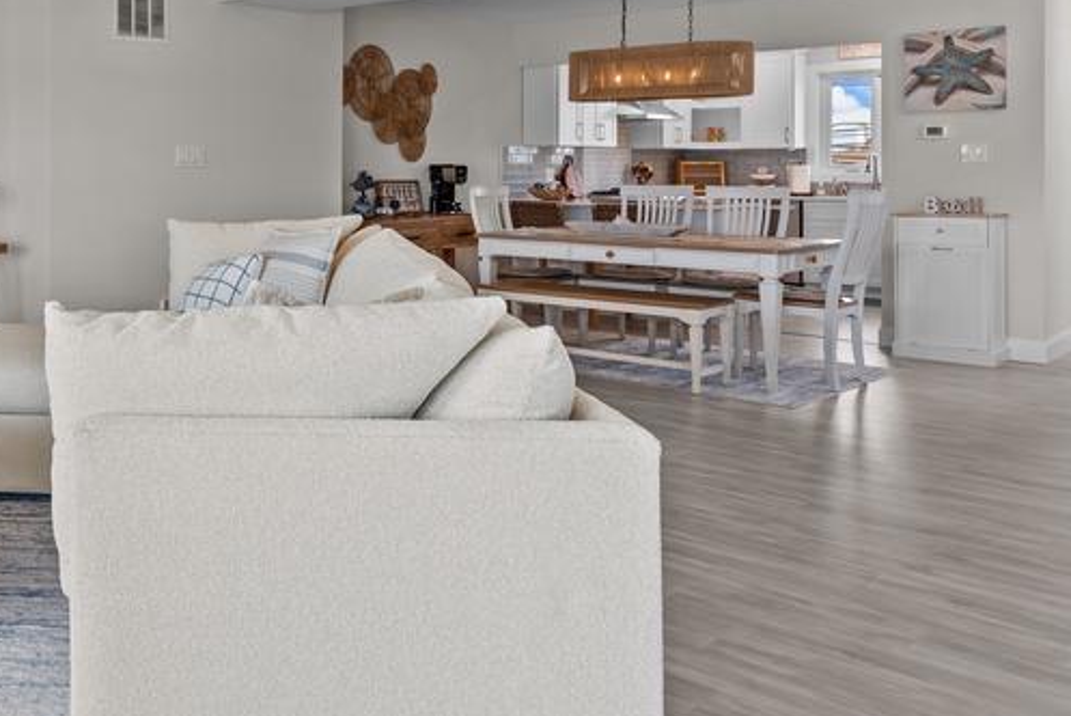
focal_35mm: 35
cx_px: 123
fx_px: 1042
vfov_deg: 36.9
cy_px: 174
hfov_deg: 49.0
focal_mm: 17
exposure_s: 1/15
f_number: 8
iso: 500
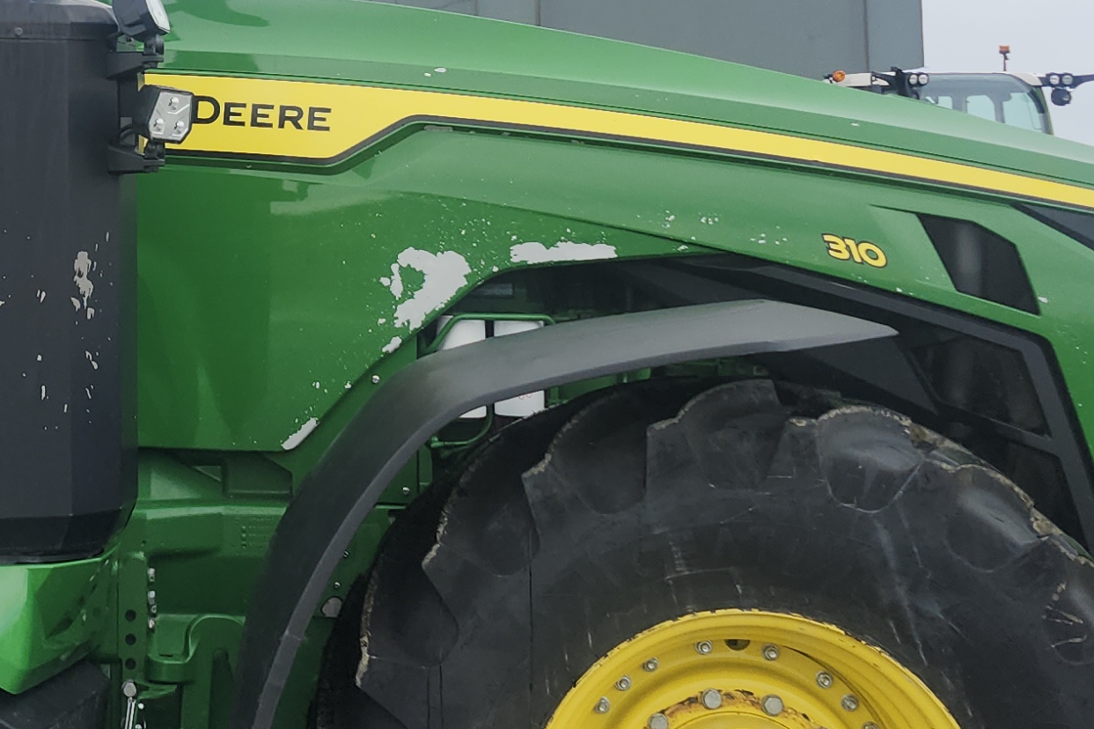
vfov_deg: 17.4
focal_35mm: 77
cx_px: 87
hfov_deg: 25.4
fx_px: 2339
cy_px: 69
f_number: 1.8
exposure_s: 1/643
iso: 25
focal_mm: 5.54
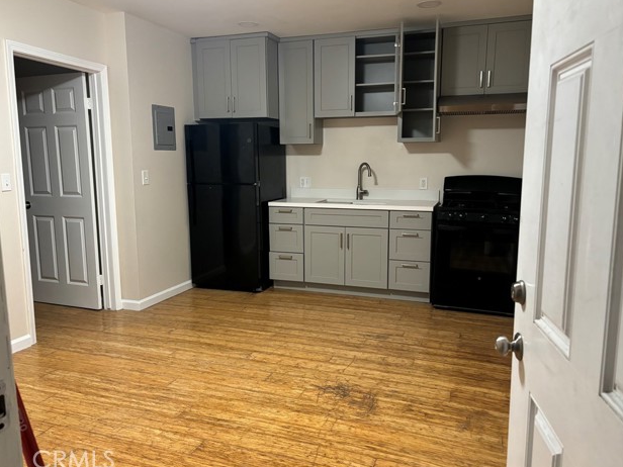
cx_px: 305
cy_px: 231
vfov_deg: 51.4
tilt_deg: -7.9
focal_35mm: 27
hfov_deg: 65.3
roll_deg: -0.4
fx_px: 486
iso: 320
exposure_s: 1/60
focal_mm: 5.96
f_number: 1.6
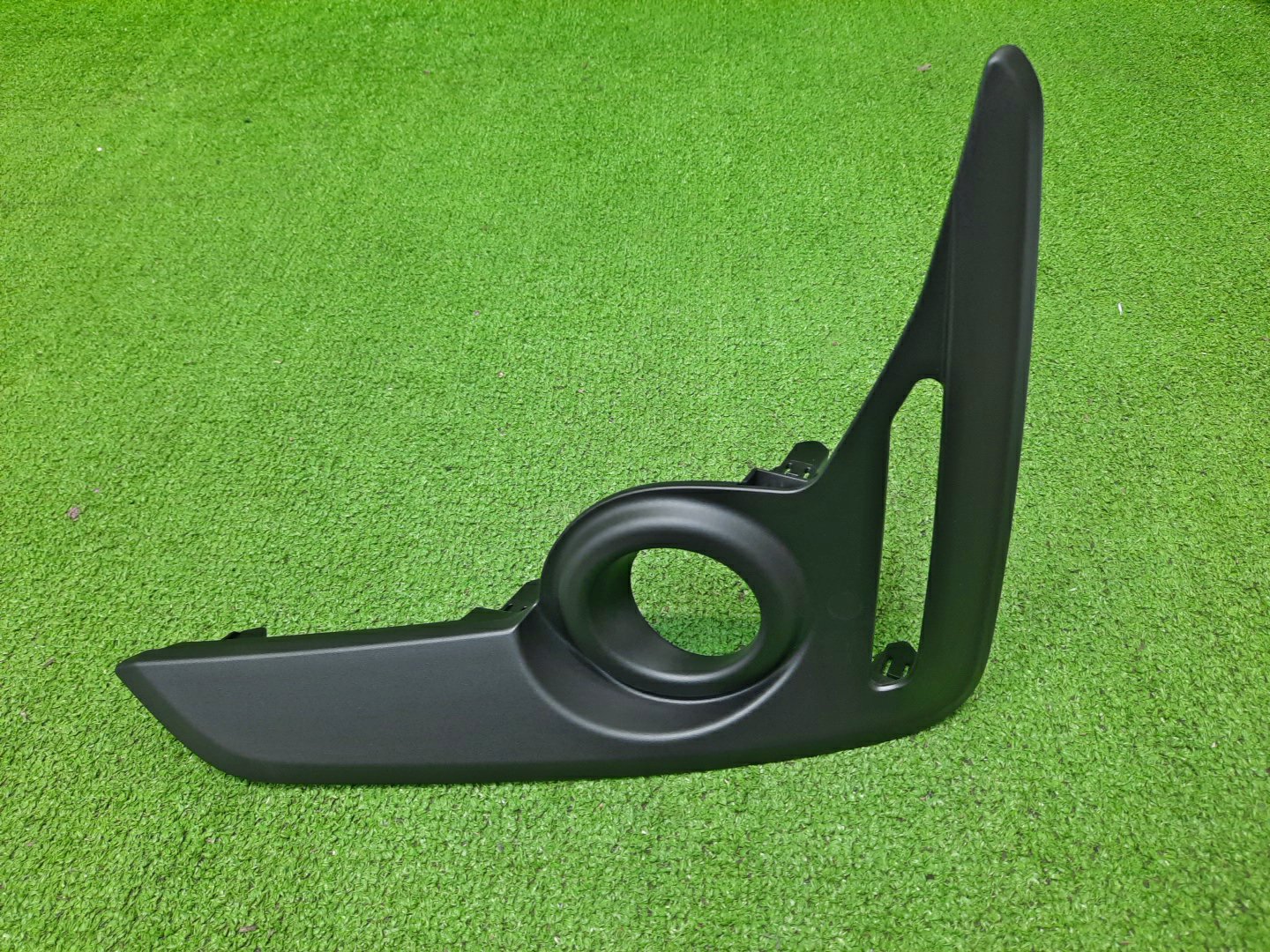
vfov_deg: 54.9
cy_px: 476
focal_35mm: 25
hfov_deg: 69.4
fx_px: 917
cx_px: 635
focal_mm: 4.6
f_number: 2
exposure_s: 1/50
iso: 143
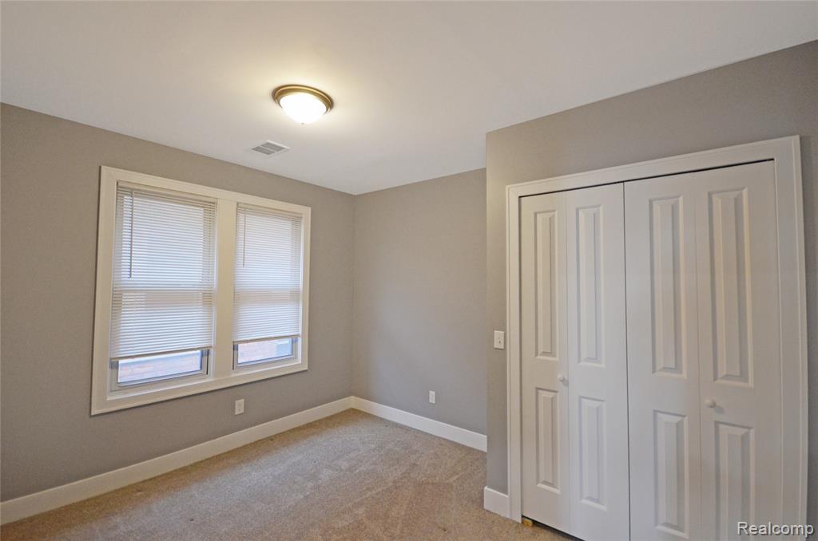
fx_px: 340
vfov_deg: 77.1
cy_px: 270
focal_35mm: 15
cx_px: 409
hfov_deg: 100.5
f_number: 4
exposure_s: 1/60
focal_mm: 10
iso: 560
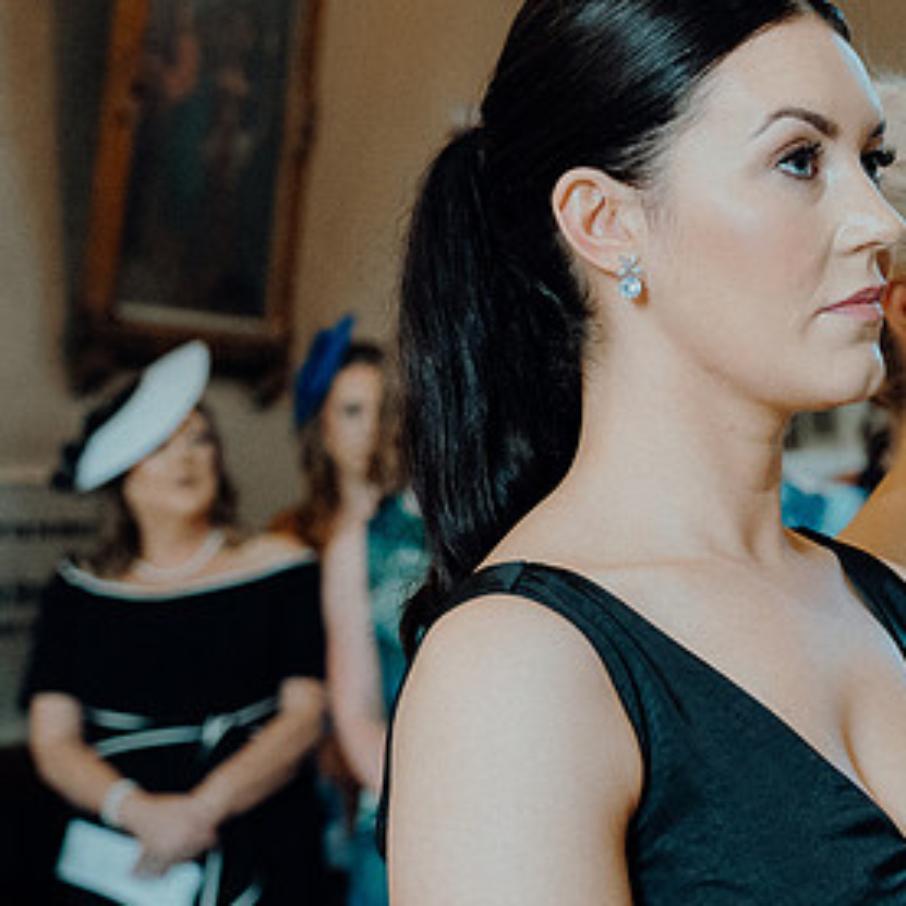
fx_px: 3376
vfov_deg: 15.3
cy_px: 522
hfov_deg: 15.1
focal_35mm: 114
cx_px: 870
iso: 2500
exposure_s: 1/200
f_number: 3.5
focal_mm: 43
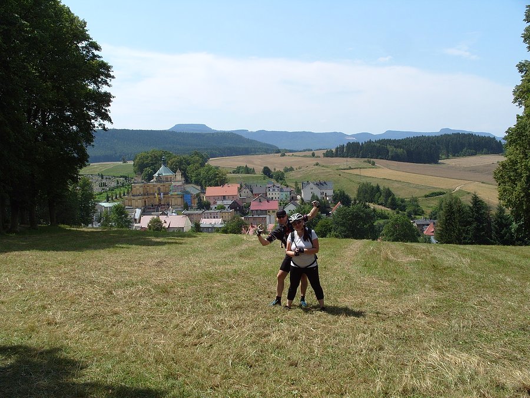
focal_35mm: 35
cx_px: 265
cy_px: 199
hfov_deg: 52.6
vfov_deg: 40.7
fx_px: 536
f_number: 6.8
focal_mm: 7.8
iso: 80
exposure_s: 1/350
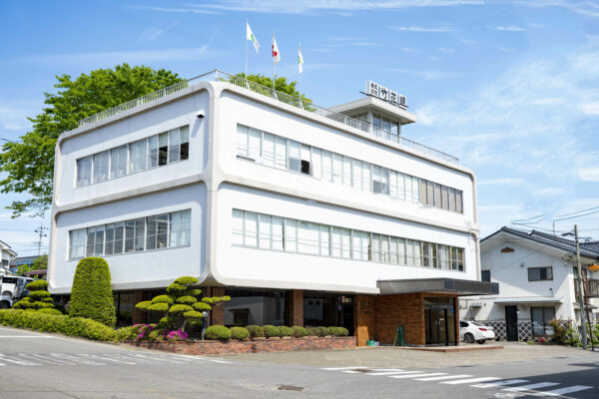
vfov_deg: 37.9
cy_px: 200
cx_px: 300
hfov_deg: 54.4
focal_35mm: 35
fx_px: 582
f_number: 6.3
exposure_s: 1/100
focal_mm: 35
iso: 100
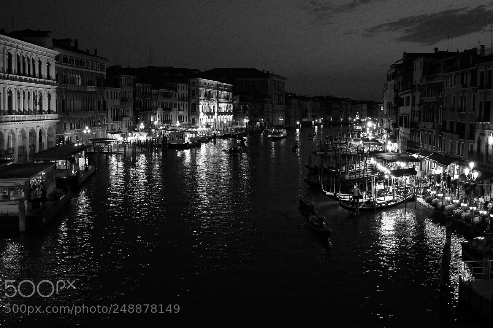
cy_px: 136
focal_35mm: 37
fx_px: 506
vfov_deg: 35.8
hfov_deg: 51.7
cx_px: 285
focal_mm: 20
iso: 3200
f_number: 3.5
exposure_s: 1/50
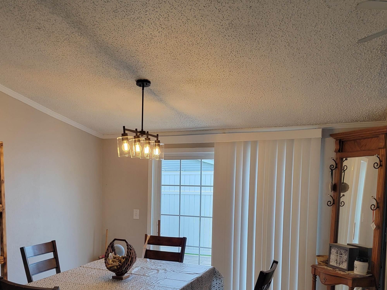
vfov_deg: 38.1
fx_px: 414
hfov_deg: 49.1
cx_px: 124
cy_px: 202
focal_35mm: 37
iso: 80
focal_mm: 6.7
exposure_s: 1/120
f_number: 1.8
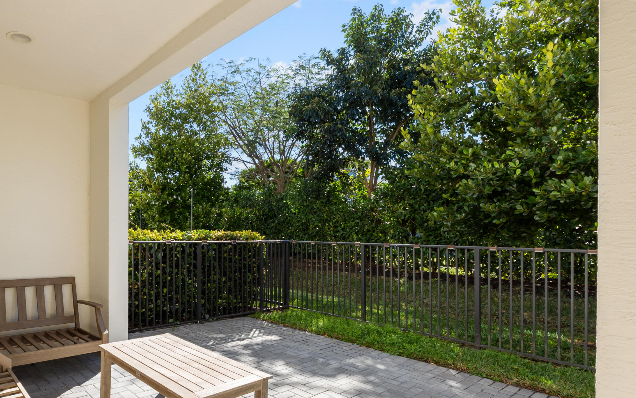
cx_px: 224
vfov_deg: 57.2
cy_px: 216
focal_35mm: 21
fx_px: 364
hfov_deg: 80.1
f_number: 8
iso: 100
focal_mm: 10
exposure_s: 1/125
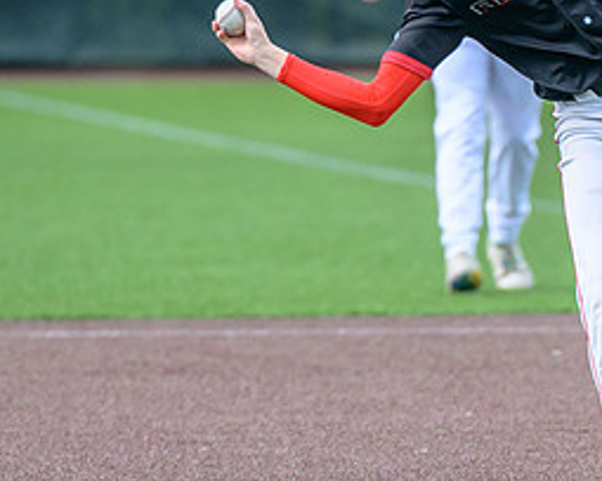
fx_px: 16730
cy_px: 310
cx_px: 510
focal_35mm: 939
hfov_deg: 2.1
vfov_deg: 1.6
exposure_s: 1/2000
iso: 560
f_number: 2.8
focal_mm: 200
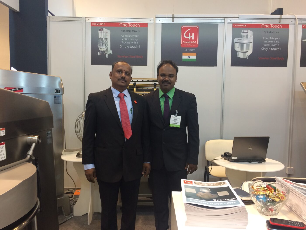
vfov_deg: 48.2
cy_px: 115
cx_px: 153
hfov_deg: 61.7
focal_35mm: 29
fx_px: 256
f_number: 2.2
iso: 100
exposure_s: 1/33
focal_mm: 4.15
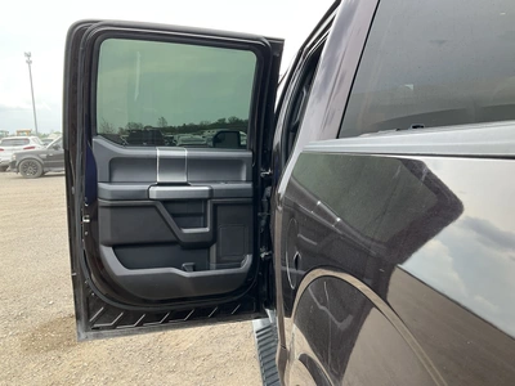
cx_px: 258
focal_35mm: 29
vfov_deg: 48.2
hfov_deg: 61.7
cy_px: 193
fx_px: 431
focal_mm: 3
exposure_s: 1/172
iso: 20
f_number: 1.8
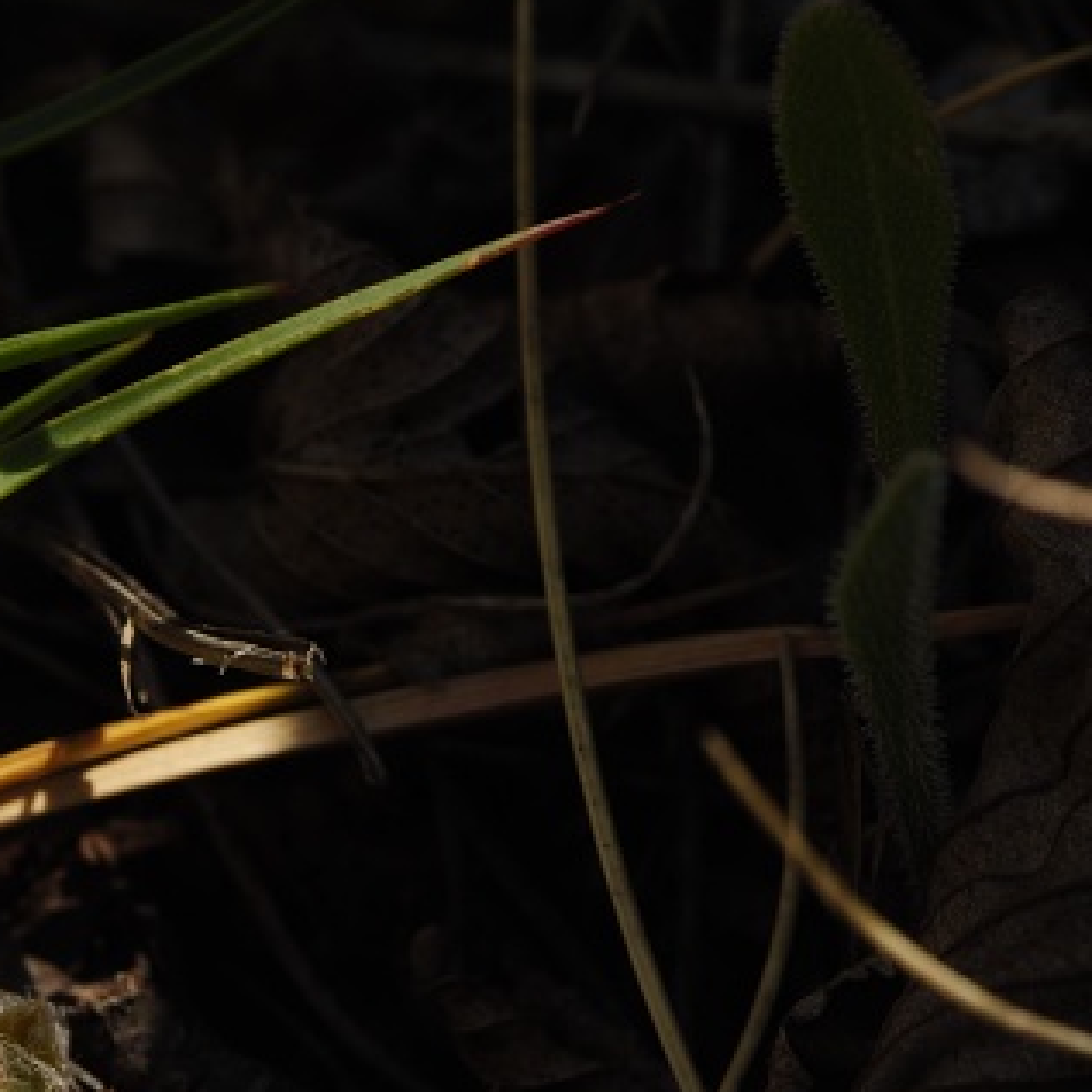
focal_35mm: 274
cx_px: 155
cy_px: 875
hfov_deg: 6.4
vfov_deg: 6.4
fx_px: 9782
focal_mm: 85
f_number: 10
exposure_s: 1/250
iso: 100
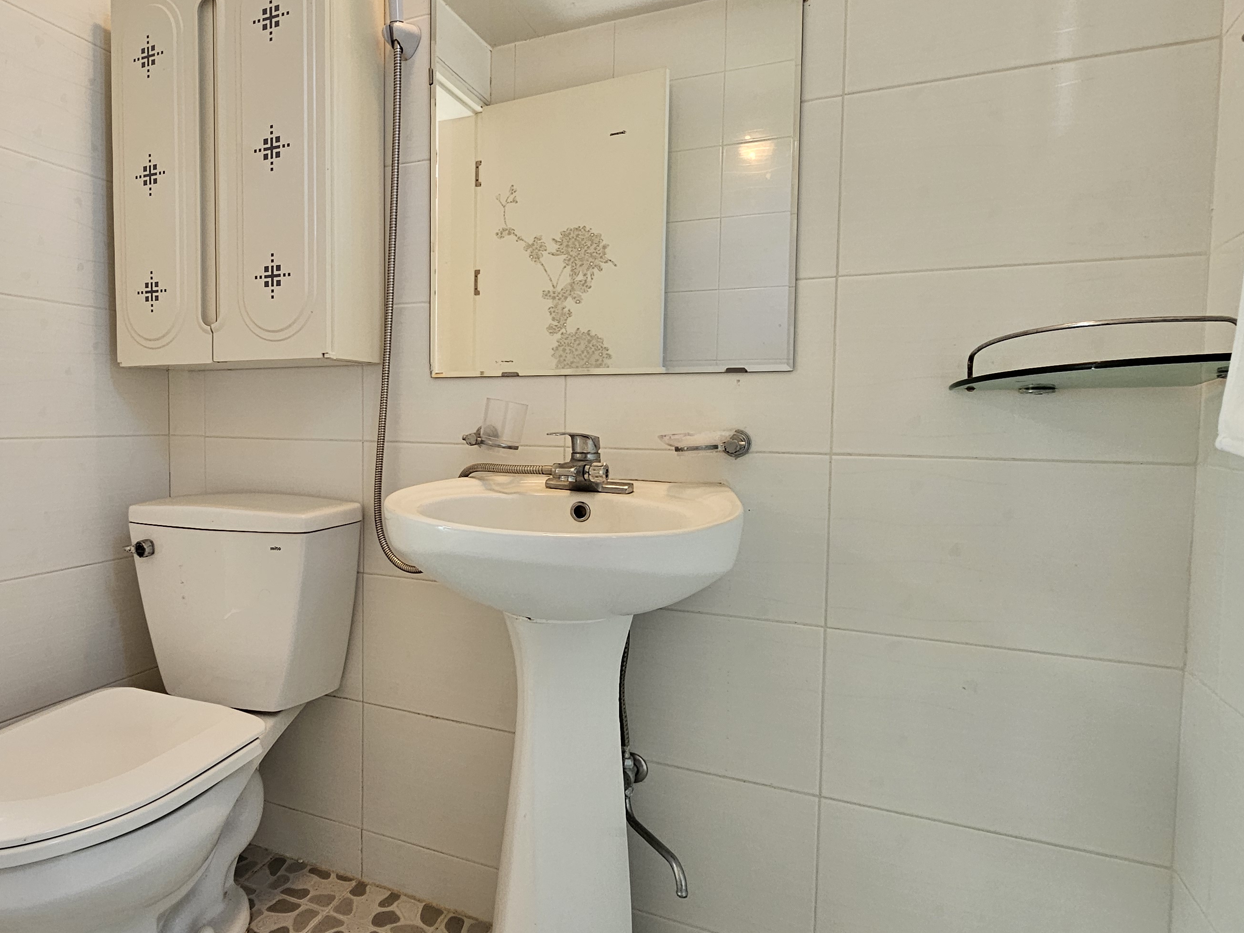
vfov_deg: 66.0
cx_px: 466
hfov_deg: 80.2
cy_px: 454
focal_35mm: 20
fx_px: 719
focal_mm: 2.2
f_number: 2.2
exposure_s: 1/60
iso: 160
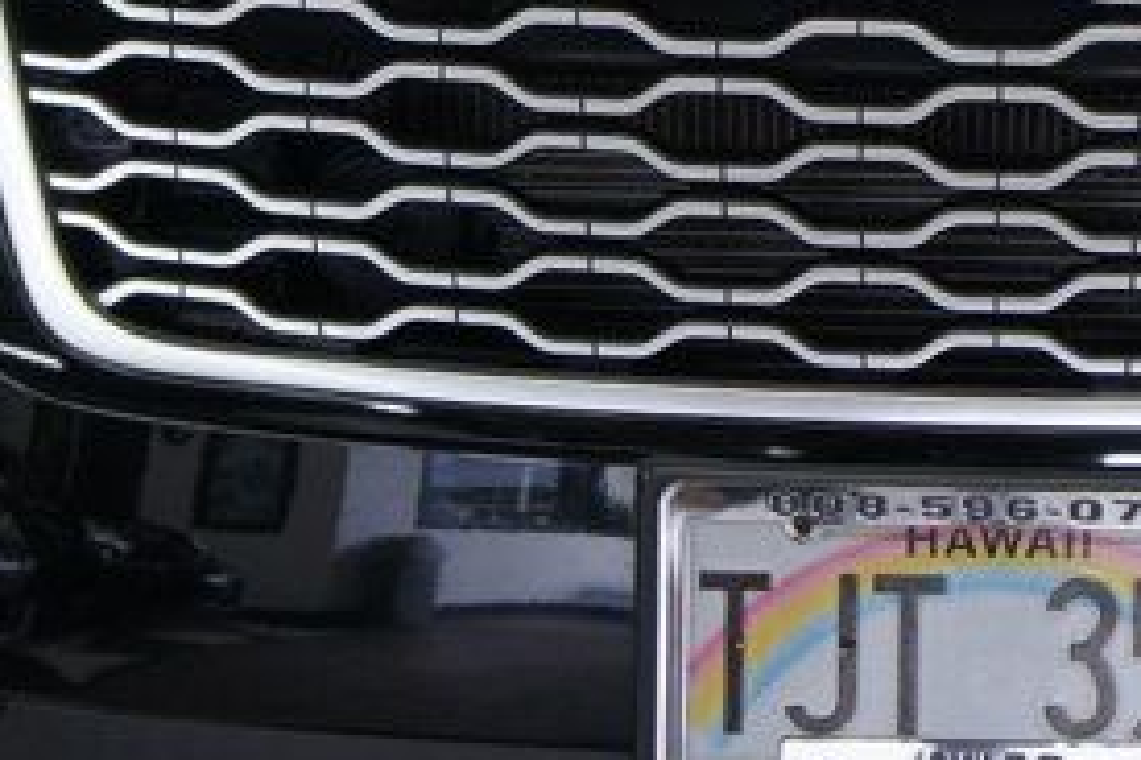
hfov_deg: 15.9
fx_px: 4052
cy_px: 70
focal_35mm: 128
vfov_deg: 10.7
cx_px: 922
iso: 250
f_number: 4
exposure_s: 1/40
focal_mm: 23
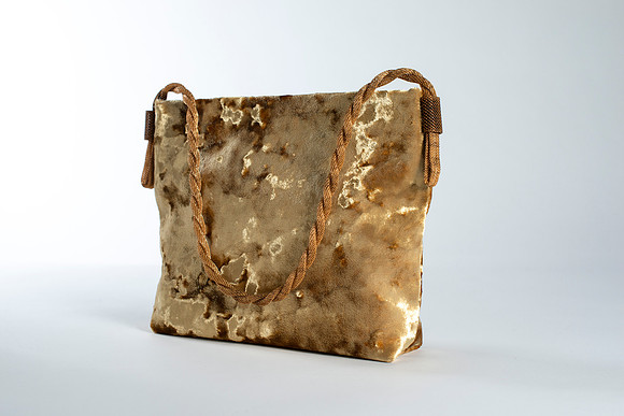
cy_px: 208
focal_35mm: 50
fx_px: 867
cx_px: 312
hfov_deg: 39.6
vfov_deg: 27.0
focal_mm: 50
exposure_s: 1/200
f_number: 8
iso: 200
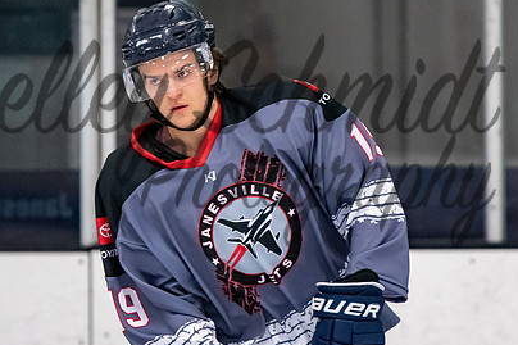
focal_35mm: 634
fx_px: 9118
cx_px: 239
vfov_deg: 2.2
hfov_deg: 3.3
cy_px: 85
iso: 2000
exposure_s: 1/800
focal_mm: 200
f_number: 3.2
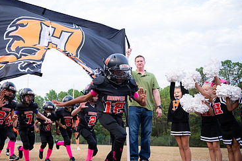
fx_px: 255
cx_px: 59
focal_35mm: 38
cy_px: 79
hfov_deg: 48.6
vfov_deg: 35.1
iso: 1250
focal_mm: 24
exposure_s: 1/640
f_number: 4
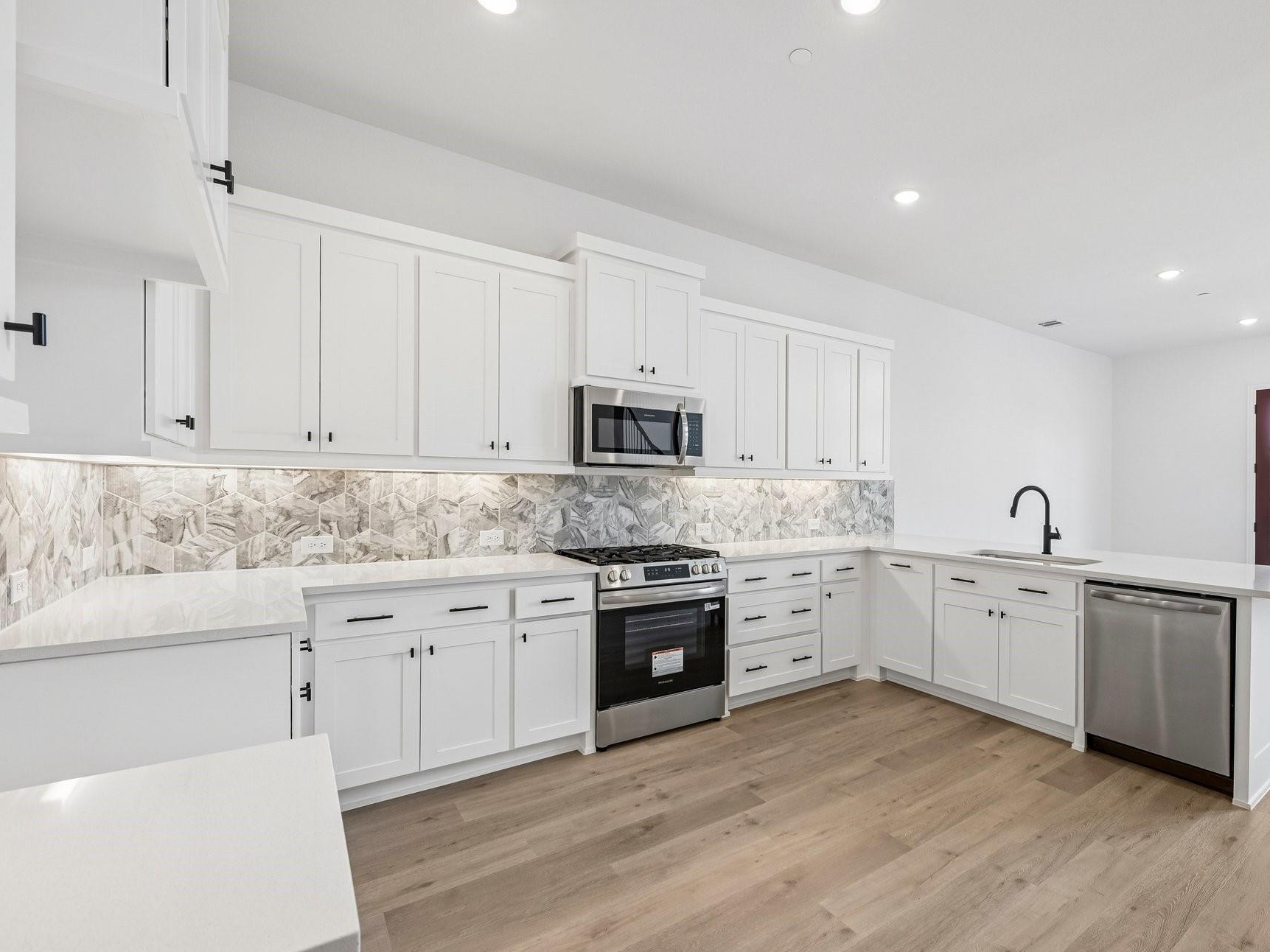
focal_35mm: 16
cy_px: 486
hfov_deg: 93.7
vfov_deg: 78.1
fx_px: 587
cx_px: 739
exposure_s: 1/80
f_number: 8
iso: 400
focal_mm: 14
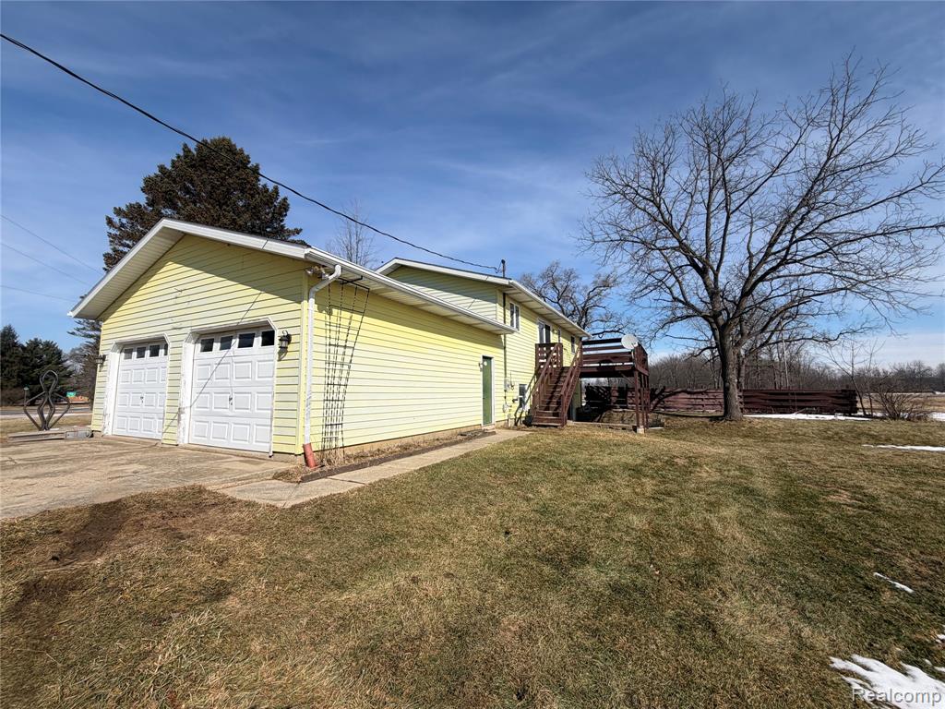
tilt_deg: +6.2
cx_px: 472
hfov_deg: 102.1
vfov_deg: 85.7
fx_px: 382
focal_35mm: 14
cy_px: 354
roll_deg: +0.4
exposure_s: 1/1368
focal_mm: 2.22
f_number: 2.2
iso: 20
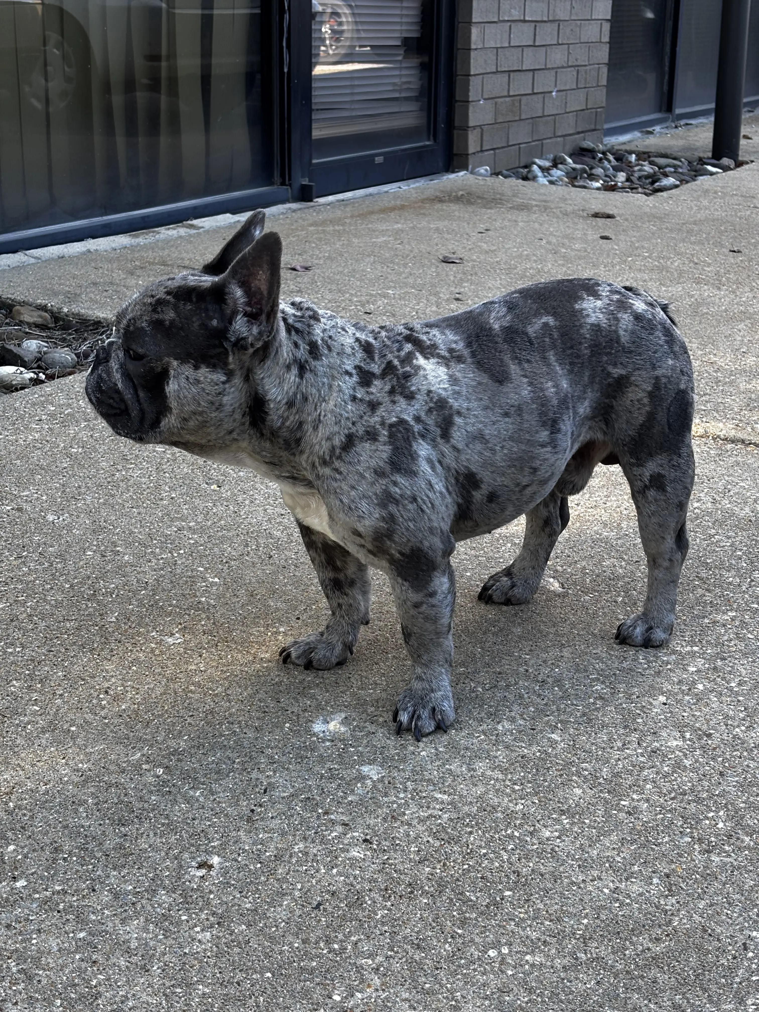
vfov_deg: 36.8
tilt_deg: -17.5
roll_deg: -1.7
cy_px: 506
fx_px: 1520
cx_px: 380
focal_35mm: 52
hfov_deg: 28.0
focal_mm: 5.96
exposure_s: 1/167
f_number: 1.6
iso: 40
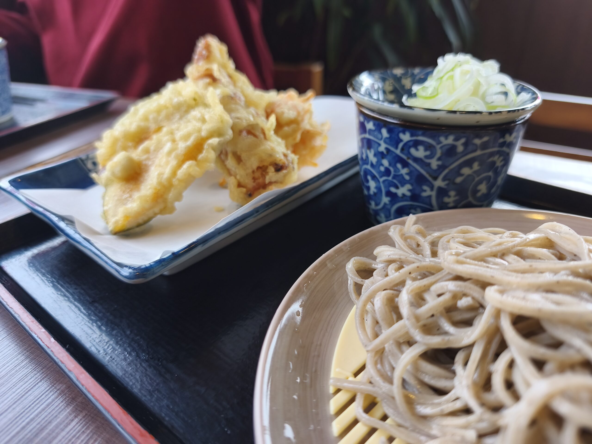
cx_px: 296
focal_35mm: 23
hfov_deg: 73.9
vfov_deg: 58.9
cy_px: 222
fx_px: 393
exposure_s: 1/99.9
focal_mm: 6.18
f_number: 1.65
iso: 100
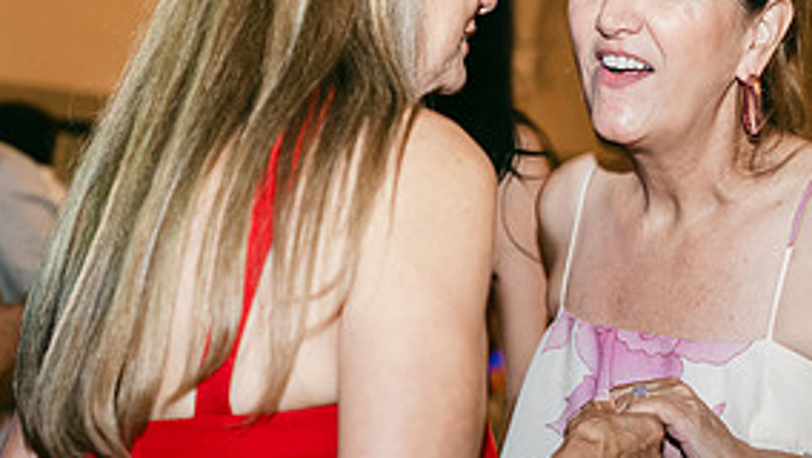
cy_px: 245
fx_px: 1615
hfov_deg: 28.2
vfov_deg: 16.1
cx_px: 480
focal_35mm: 75
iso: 1600
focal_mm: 35
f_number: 2.5
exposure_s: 1/15
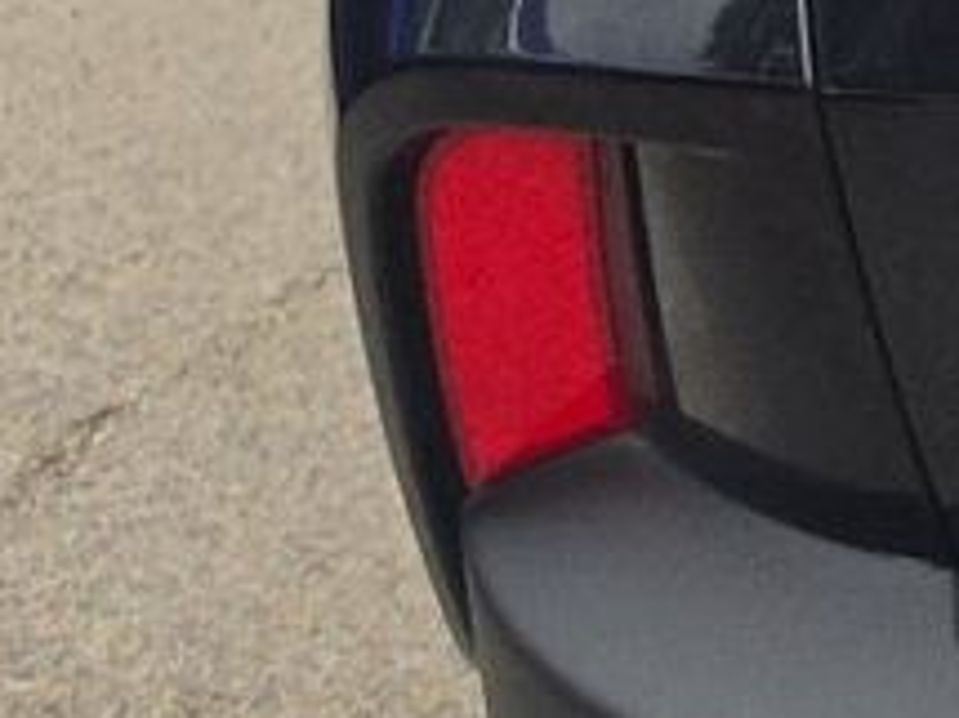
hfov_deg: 9.2
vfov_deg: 8.3
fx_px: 4735
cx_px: 2890
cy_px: -624
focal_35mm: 171
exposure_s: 1/3353
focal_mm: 6.5
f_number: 1.4
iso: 63
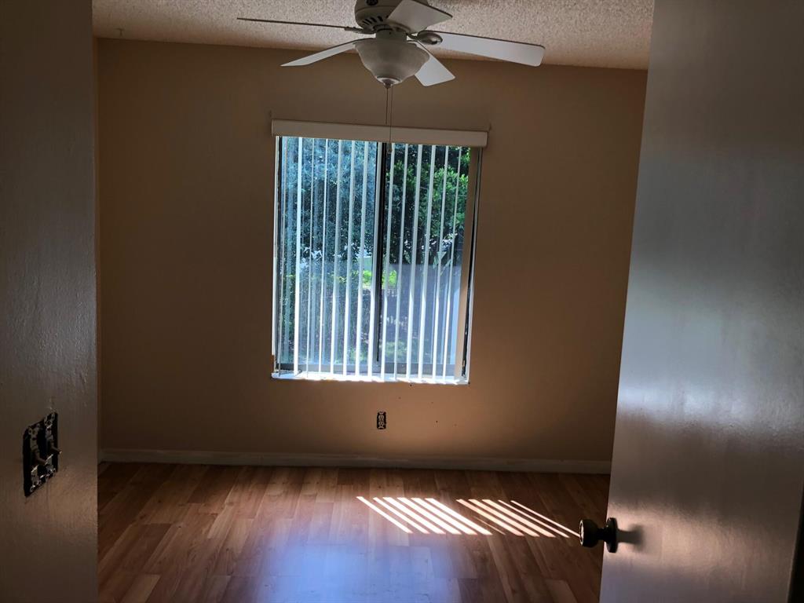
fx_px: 650
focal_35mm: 28
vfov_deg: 49.7
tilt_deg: -8.0
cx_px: 402
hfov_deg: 63.4
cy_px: 302
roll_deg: -2.2
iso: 40
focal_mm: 4
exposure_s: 1/120
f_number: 1.8
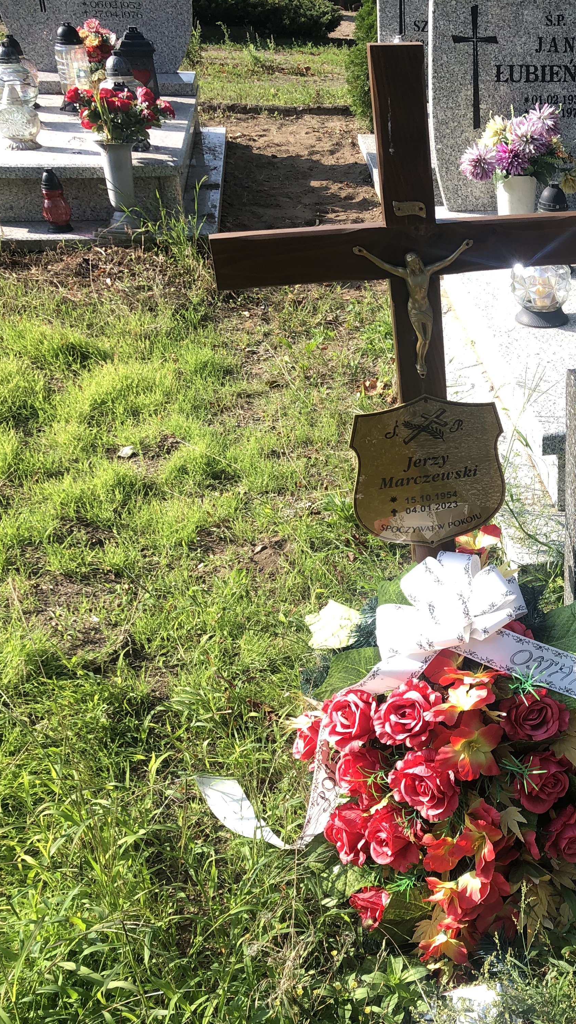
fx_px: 1113
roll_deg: -2.7
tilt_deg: -30.6
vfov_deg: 49.4
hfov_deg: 26.7
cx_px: 631
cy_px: 514
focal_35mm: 41
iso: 20
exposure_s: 1/450
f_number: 1.8
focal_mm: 4
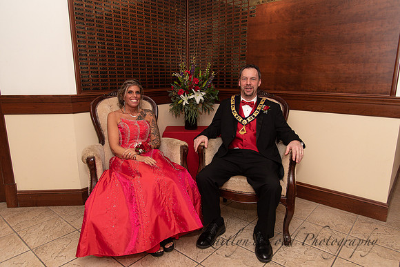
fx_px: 267
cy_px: 134
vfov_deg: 53.2
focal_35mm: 24
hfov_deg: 73.7
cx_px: 200
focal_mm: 24
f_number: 4
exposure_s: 1/200
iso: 800
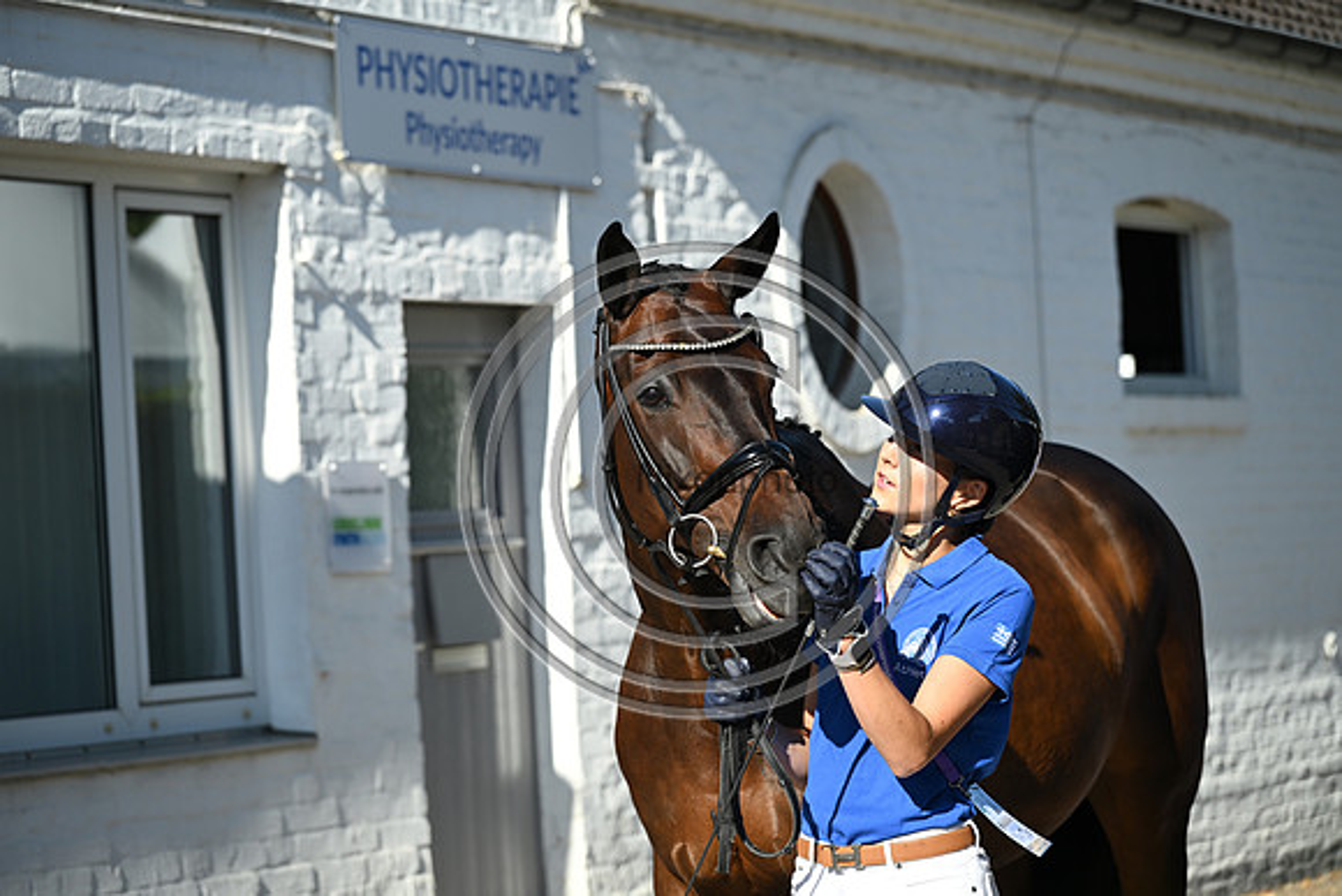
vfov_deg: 11.4
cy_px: 448
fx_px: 4474
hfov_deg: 17.1
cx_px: 671
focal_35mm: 120
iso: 280
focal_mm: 120
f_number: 4.5
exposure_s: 1/1600
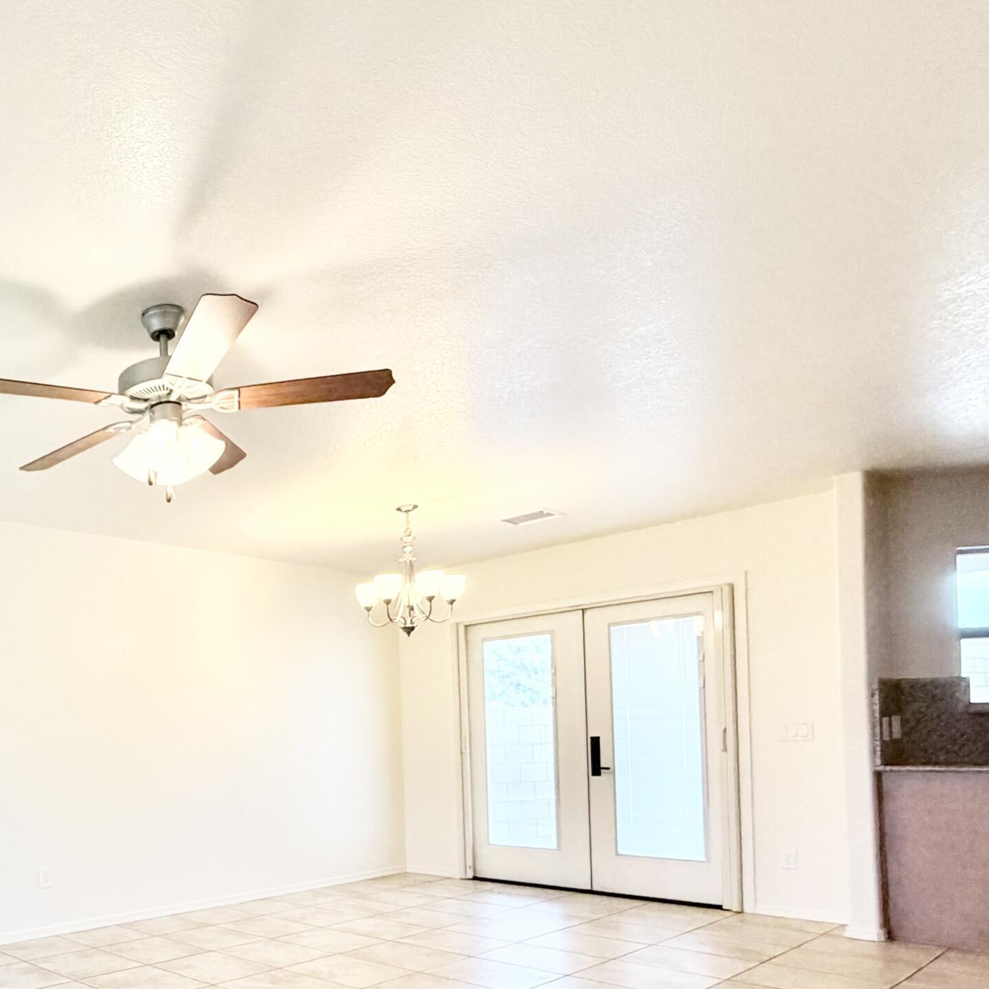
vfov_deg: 57.8
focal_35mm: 26
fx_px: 840
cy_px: 745
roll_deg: +1.3
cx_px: 51
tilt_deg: -0.6
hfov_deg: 51.6
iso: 320
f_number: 2.2
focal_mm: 2.22
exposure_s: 1/120
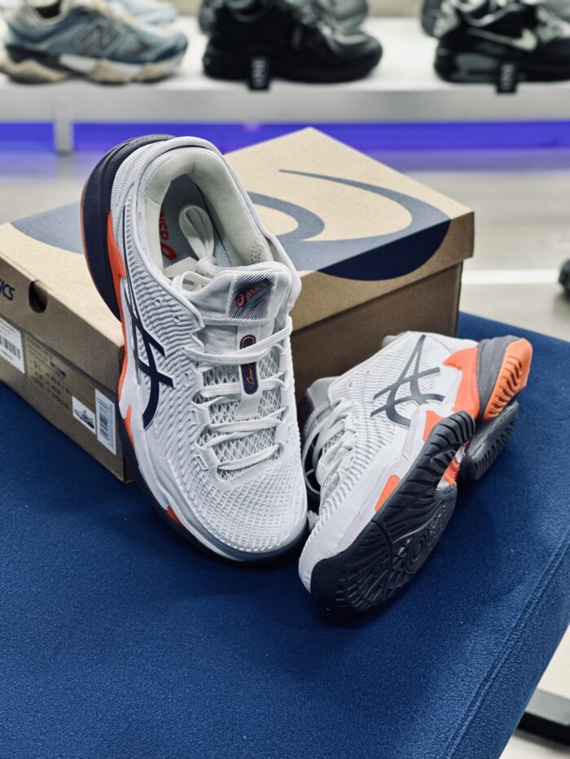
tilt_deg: -30.6
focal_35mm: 77
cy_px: 380
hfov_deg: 19.1
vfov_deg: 25.3
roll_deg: -2.1
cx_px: 285
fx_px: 1690
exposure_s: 1/100
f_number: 2.8
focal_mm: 9
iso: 200
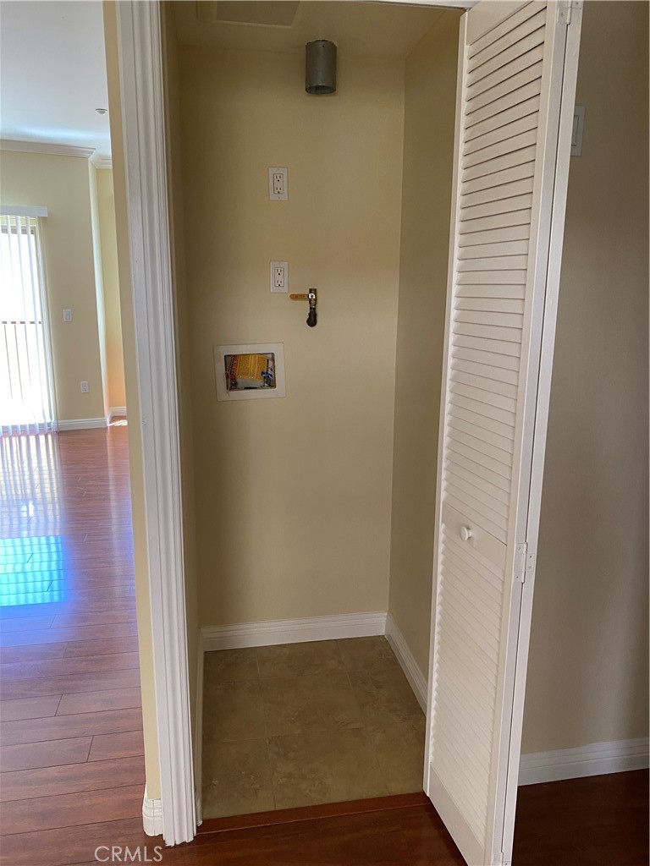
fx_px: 651
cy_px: 433
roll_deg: +0.6
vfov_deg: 67.3
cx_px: 325
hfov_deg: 53.1
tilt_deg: -12.5
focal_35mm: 26
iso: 160
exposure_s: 1/60
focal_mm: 4.25
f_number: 1.8
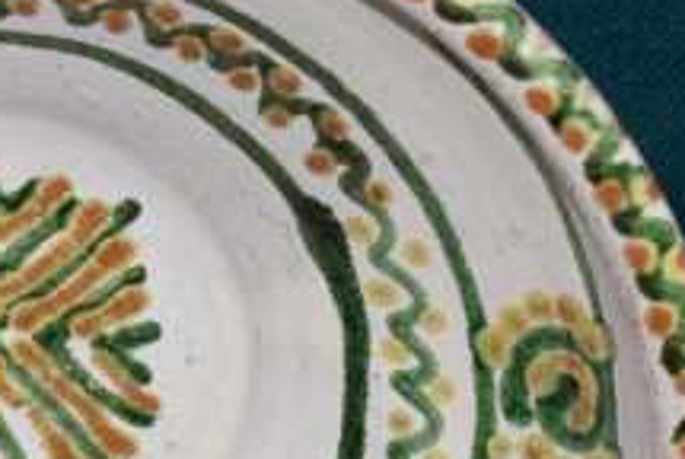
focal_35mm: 401
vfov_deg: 3.4
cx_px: 134
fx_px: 7640
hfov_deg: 5.1
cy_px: 727
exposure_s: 1/30
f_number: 5.3
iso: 1600
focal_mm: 48
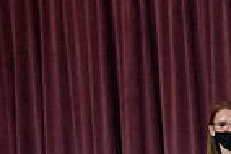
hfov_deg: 13.5
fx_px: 919
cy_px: 255
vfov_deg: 9.3
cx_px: 350
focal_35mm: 143
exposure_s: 1/200
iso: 2000
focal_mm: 35
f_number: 3.5
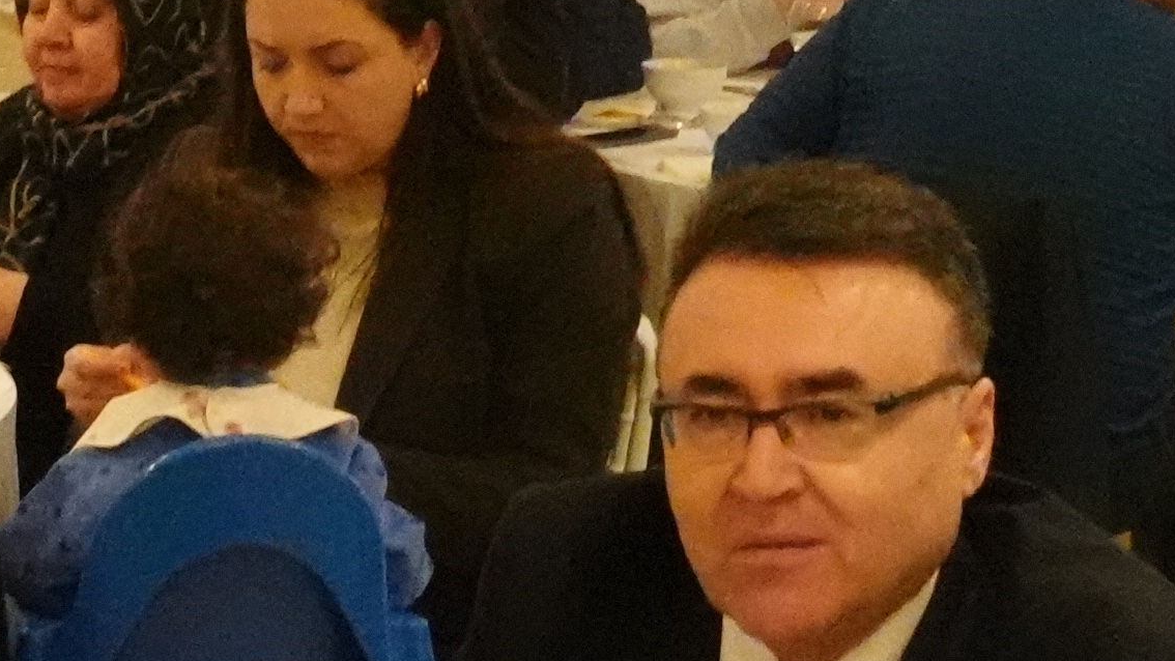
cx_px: 234
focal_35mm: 182
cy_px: 487
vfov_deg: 6.7
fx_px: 5671
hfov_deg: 11.8
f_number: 5.6
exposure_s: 1/60
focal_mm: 13.41
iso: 6400
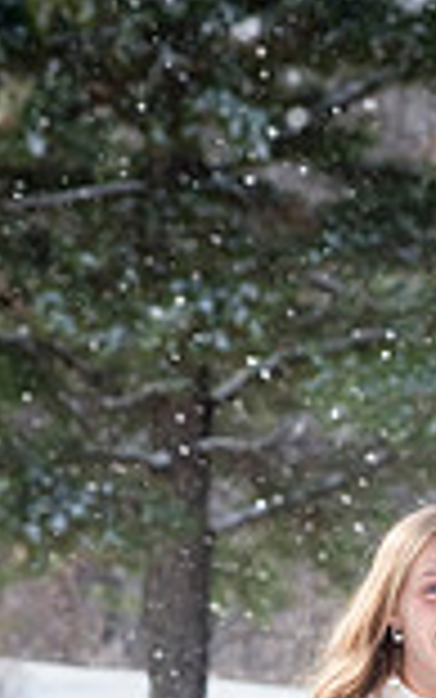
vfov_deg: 5.9
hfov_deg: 3.7
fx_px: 6743
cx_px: 517
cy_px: 1004
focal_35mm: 355
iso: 640
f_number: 8
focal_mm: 120
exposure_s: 1/1000
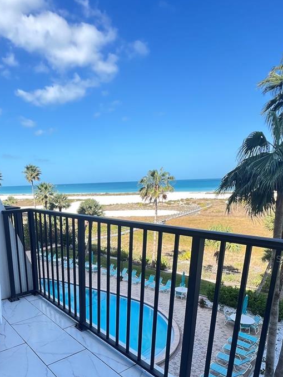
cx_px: 66
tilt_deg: -14.7
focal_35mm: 23
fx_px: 251
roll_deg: +3.0
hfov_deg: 55.6
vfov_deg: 71.2
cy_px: 259
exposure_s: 1/233
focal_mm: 1.57
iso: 32
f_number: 1.8
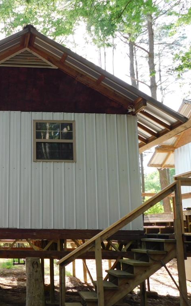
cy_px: 154
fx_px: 358
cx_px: 11
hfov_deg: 28.4
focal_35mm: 43
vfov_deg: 46.2
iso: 125
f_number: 3.2
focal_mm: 5.3
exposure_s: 1/125
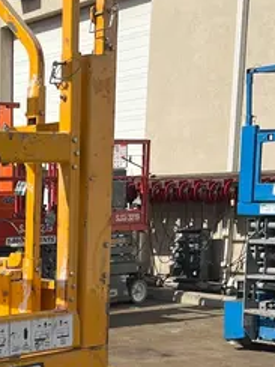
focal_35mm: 78
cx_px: -119
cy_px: 348
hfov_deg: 17.3
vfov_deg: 24.1
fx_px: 826
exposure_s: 1/4310
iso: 50
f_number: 1.6
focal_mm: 5.1
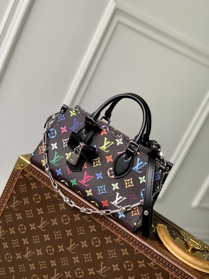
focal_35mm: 52
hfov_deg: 28.0
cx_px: 104
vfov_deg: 36.8
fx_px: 419
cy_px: 140
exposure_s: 1/122
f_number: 2.4
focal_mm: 6
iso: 80
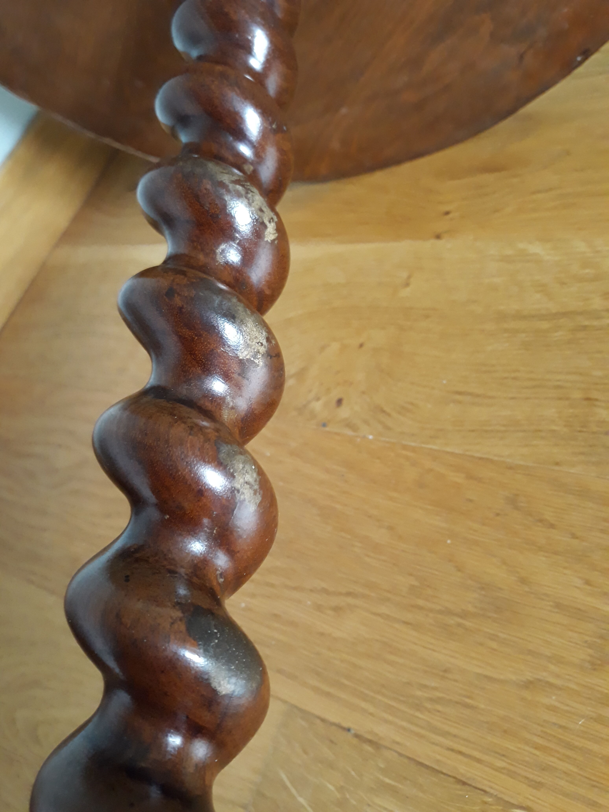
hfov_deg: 51.4
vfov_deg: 65.3
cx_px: 304
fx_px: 633
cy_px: 406
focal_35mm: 27
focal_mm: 3.71
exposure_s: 1/25
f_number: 1.7
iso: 320
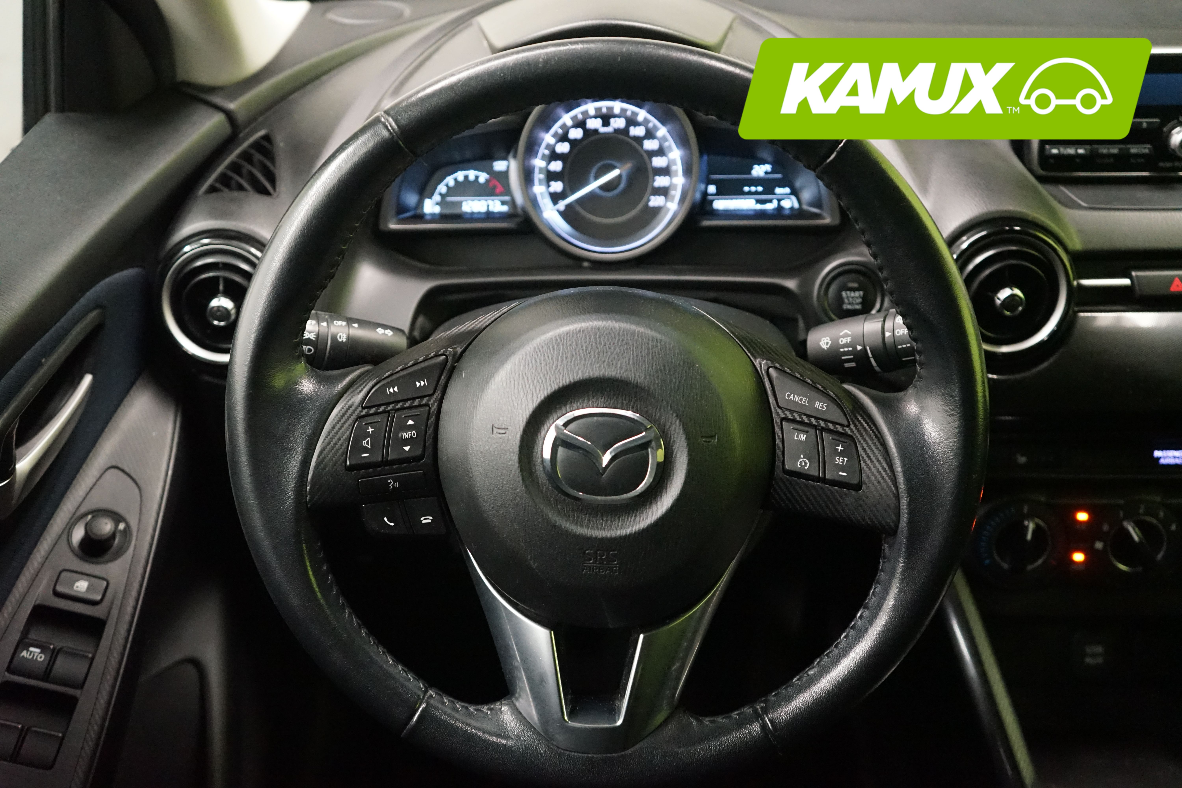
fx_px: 1215
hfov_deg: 51.9
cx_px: 591
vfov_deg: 35.9
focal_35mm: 37
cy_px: 394
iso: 6400
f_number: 4
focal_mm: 37
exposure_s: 1/30
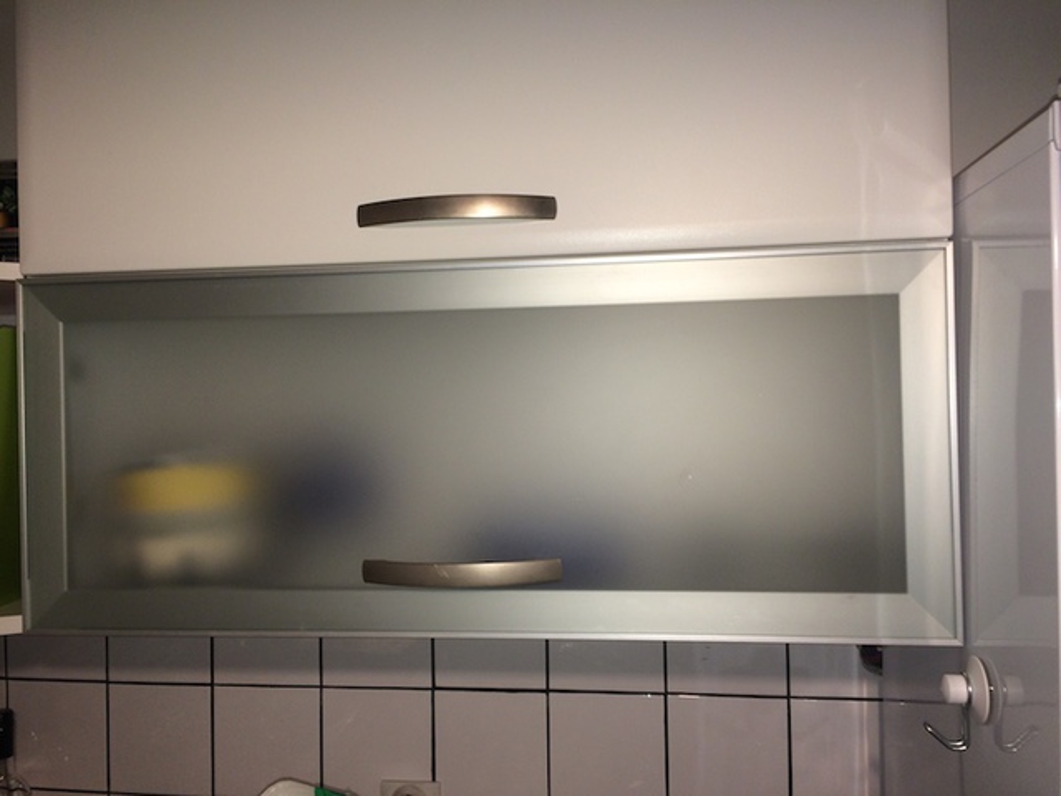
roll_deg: +0.5
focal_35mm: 29
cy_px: 398
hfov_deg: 61.7
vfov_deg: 48.2
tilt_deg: +0.3
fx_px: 889
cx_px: 530
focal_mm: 4.15
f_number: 2.2
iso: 50
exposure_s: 1/33
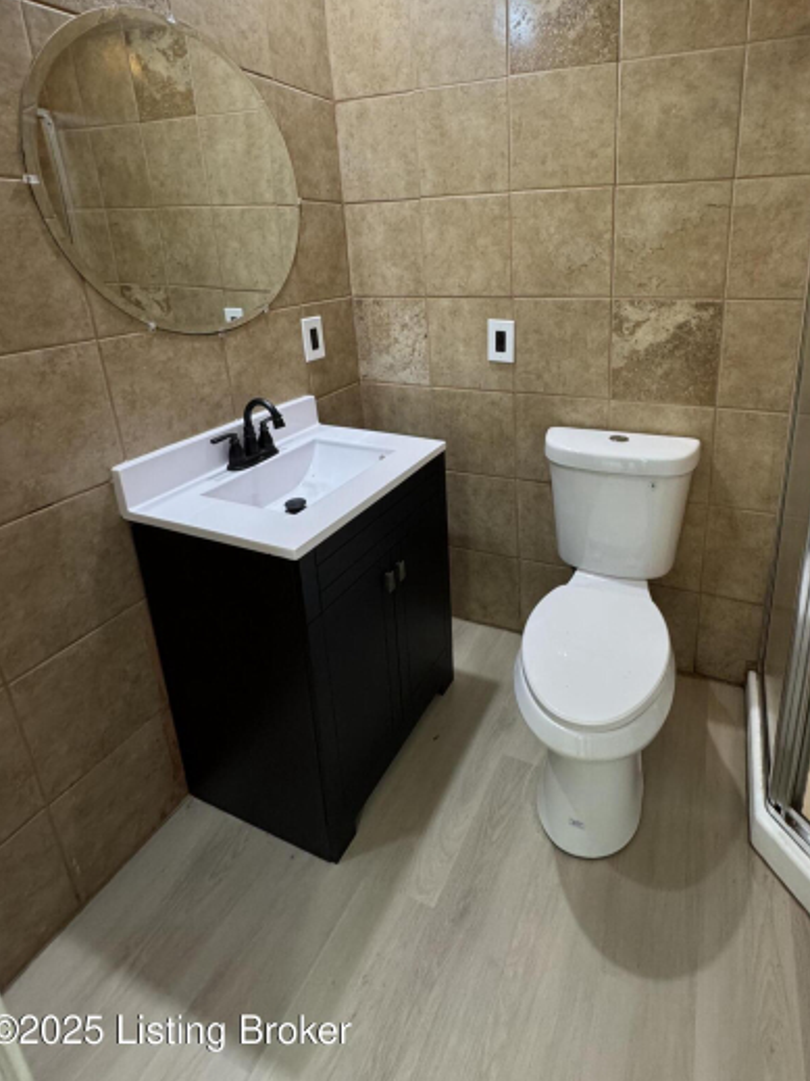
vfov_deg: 85.9
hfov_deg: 70.4
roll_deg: +1.5
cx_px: 506
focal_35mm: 18
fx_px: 562
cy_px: 399
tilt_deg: -14.6
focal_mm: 2.22
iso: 320
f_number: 2.2
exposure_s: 1/60
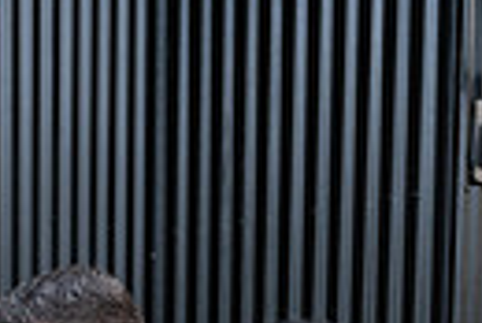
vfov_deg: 11.3
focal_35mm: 107
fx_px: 1434
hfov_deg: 18.5
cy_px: 696
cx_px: -15
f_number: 3.5
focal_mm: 24
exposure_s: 1/160
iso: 320
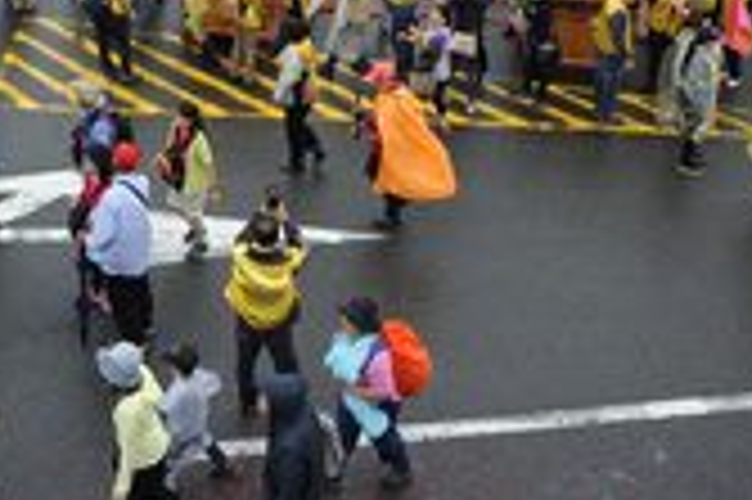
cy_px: -144
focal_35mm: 54
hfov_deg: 36.7
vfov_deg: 22.5
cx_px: 281
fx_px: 1127
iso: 1600
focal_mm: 20
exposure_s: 1/80
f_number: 9
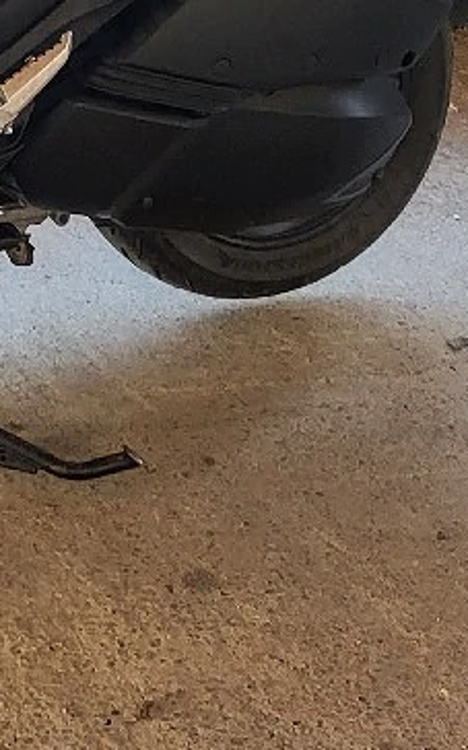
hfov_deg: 11.9
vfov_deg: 18.4
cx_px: -386
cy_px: -357
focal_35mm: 101
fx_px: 2064
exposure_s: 1/101
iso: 80
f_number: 1.8
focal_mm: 5.4
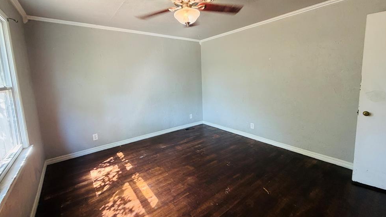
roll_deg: +2.9
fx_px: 164
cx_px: 195
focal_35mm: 16
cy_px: 98
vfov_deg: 66.9
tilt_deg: -6.1
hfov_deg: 99.4
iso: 200
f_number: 2.2
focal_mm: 2.22
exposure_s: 1/60
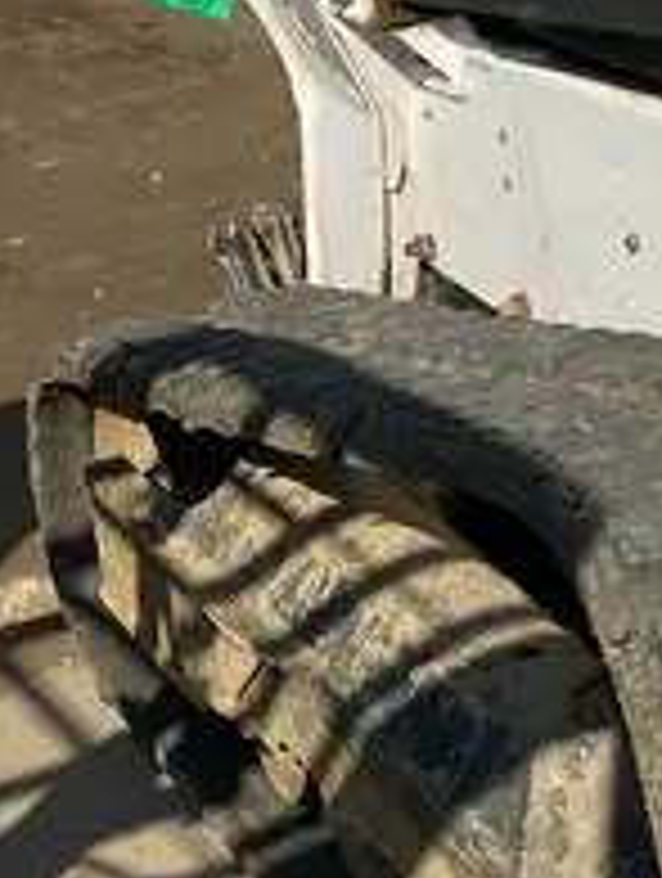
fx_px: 2669
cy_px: 155
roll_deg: +1.6
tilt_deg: -14.6
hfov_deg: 12.8
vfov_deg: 18.5
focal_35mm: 105
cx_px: 1189
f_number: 1.8
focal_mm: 3.99
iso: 32
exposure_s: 1/4049
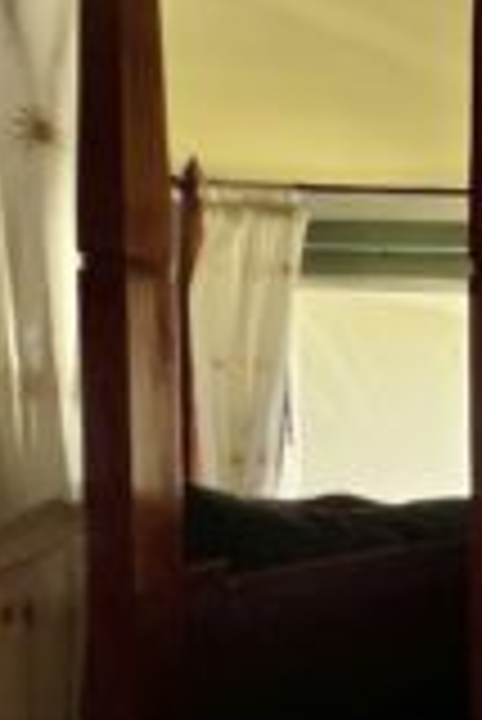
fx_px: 862
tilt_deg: -2.9
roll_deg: -1.3
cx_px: 1140
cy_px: 567
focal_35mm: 43
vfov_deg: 43.5
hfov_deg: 15.6
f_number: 1.8
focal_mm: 1.57
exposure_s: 1/137
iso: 32
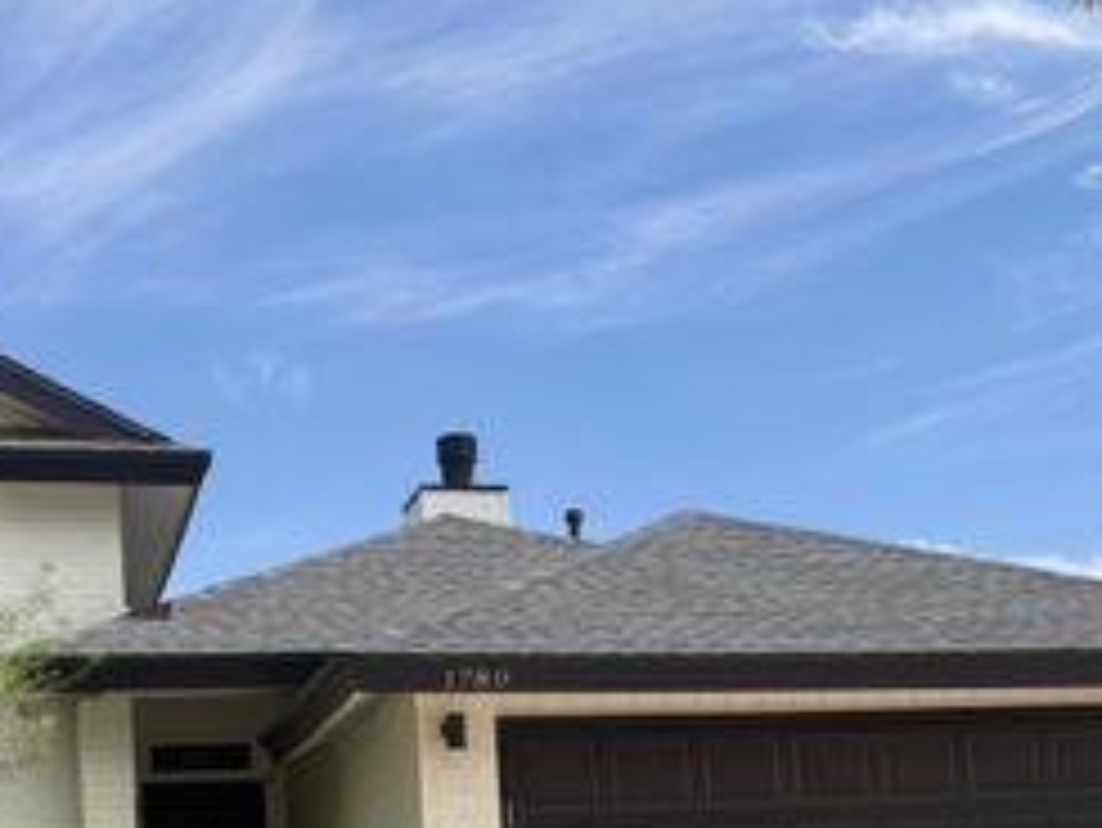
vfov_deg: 26.1
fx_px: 1688
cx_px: 481
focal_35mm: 53
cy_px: 830
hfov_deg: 36.1
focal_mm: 5.96
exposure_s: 1/4608
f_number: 1.6
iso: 50
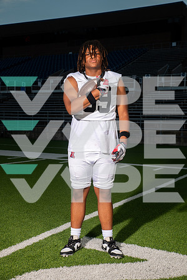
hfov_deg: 27.0
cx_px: 94
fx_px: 390
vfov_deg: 39.6
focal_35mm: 50
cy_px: 140
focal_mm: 50
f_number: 7.1
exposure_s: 1/320
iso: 200
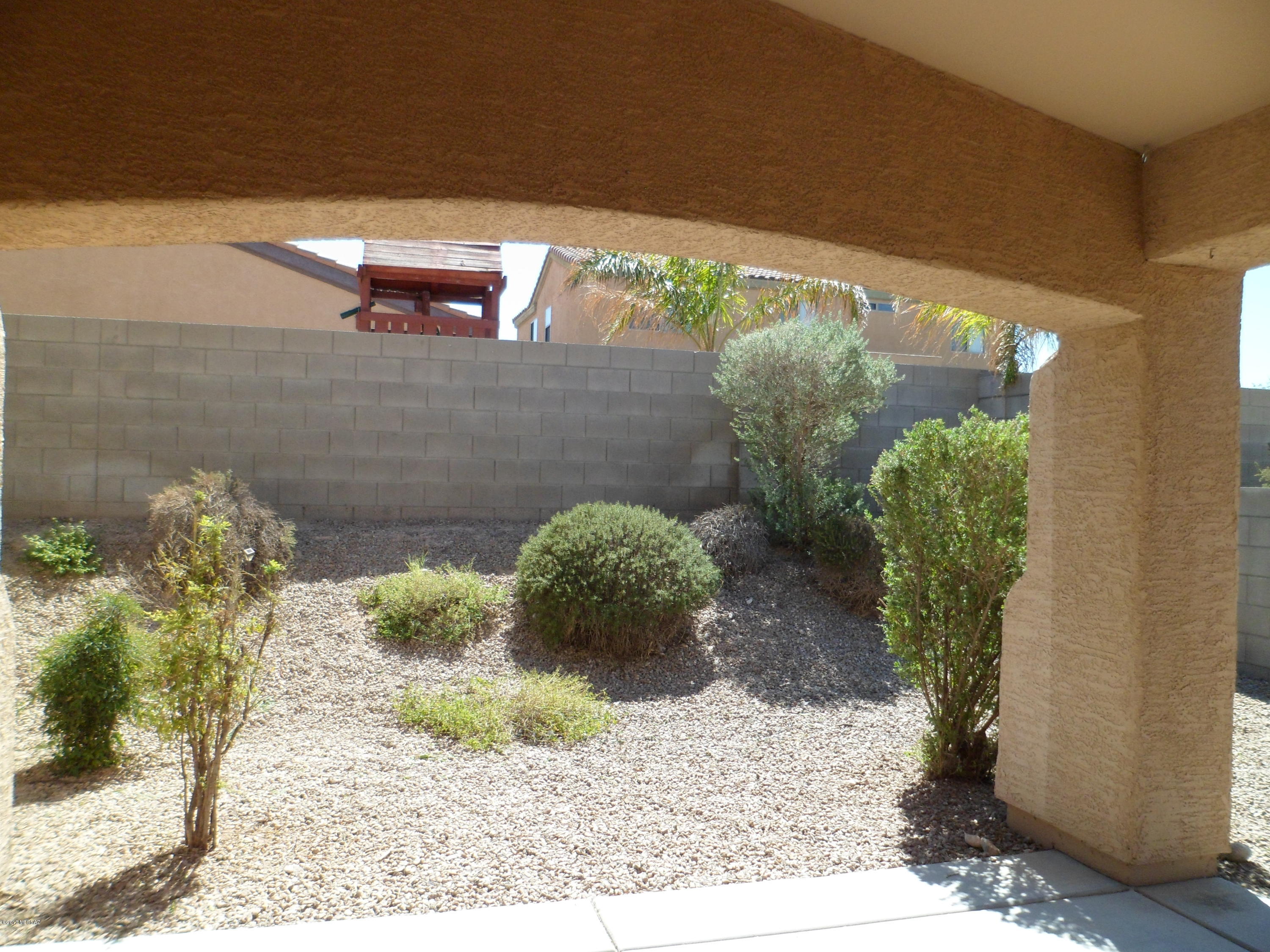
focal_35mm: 26
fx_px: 954
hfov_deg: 67.3
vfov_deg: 53.1
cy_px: 476
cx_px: 635
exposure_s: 1/500
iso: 80
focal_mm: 4.9
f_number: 3.3
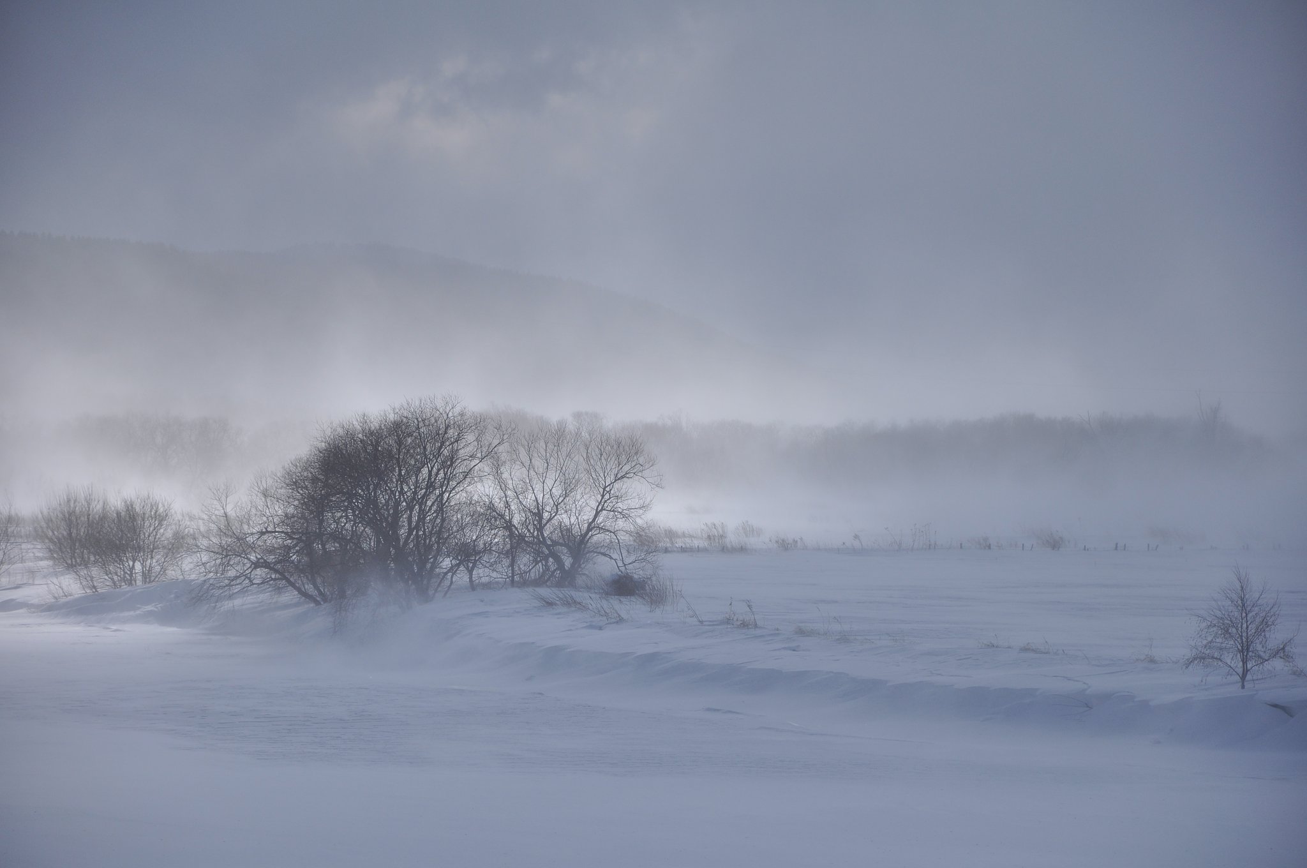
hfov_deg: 13.1
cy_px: 434
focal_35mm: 158
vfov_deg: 8.7
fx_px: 5711
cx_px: 654
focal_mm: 105
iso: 200
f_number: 5.6
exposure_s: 1/4000
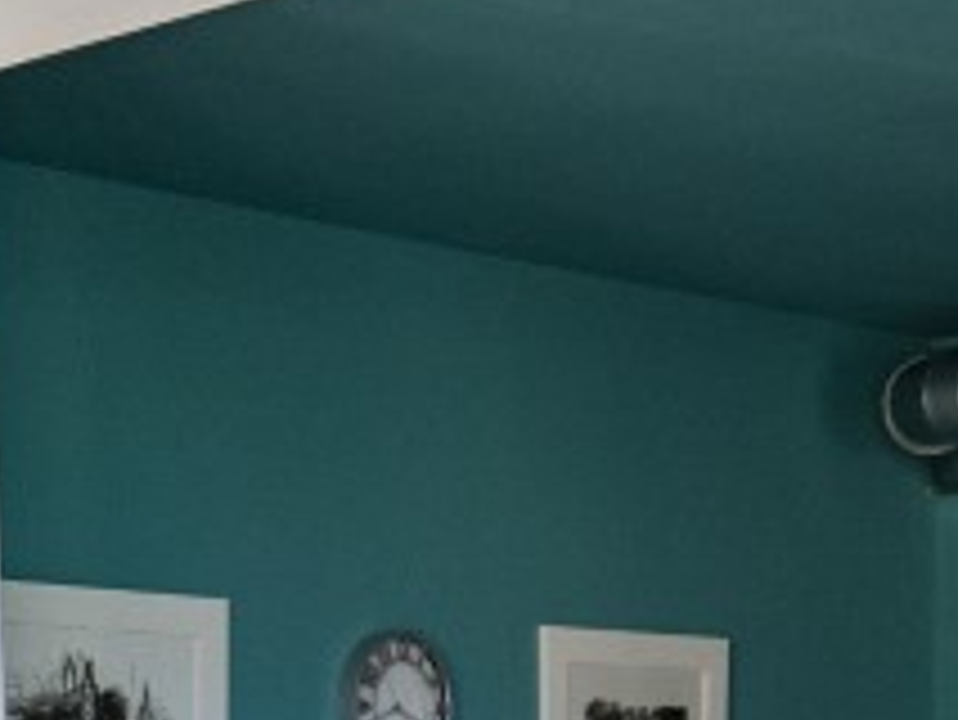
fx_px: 3240
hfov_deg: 16.1
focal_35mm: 117
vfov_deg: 11.9
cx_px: -211
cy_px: 1220
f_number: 4
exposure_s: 1/100
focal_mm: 16
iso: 800
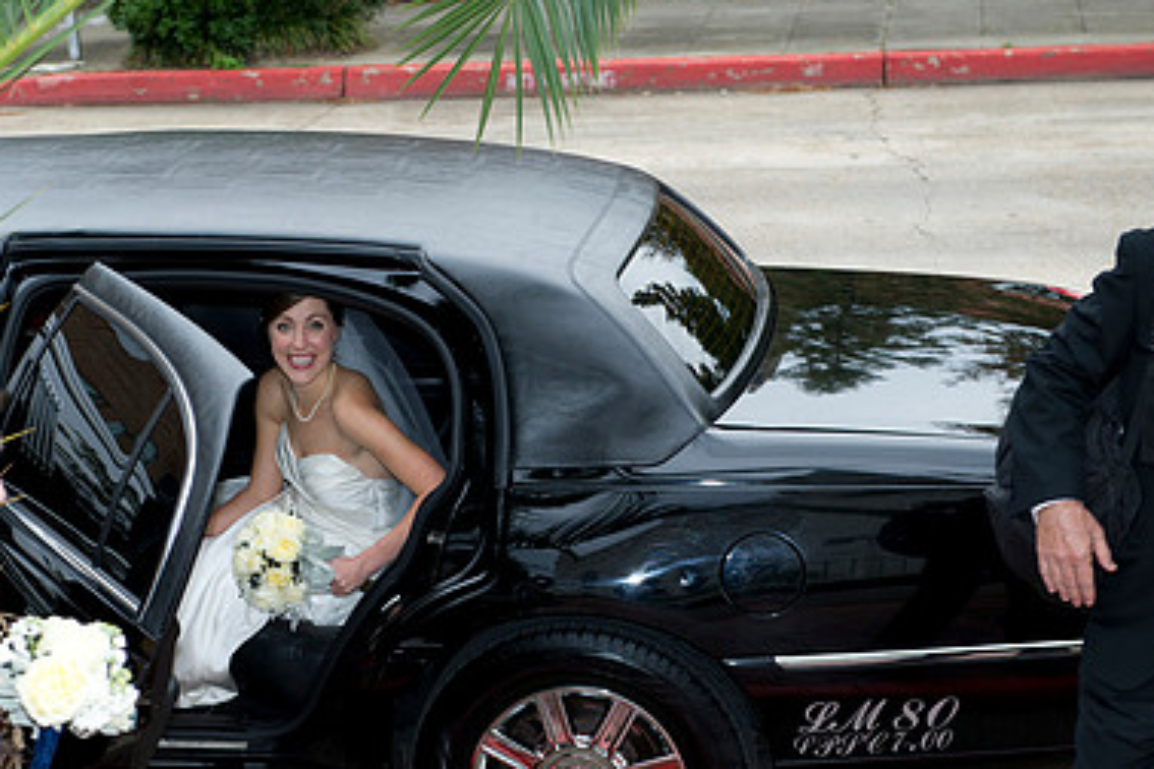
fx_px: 2853
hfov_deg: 22.8
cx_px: 376
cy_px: 571
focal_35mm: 89
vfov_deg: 15.3
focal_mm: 58
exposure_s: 1/160
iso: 400
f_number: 4
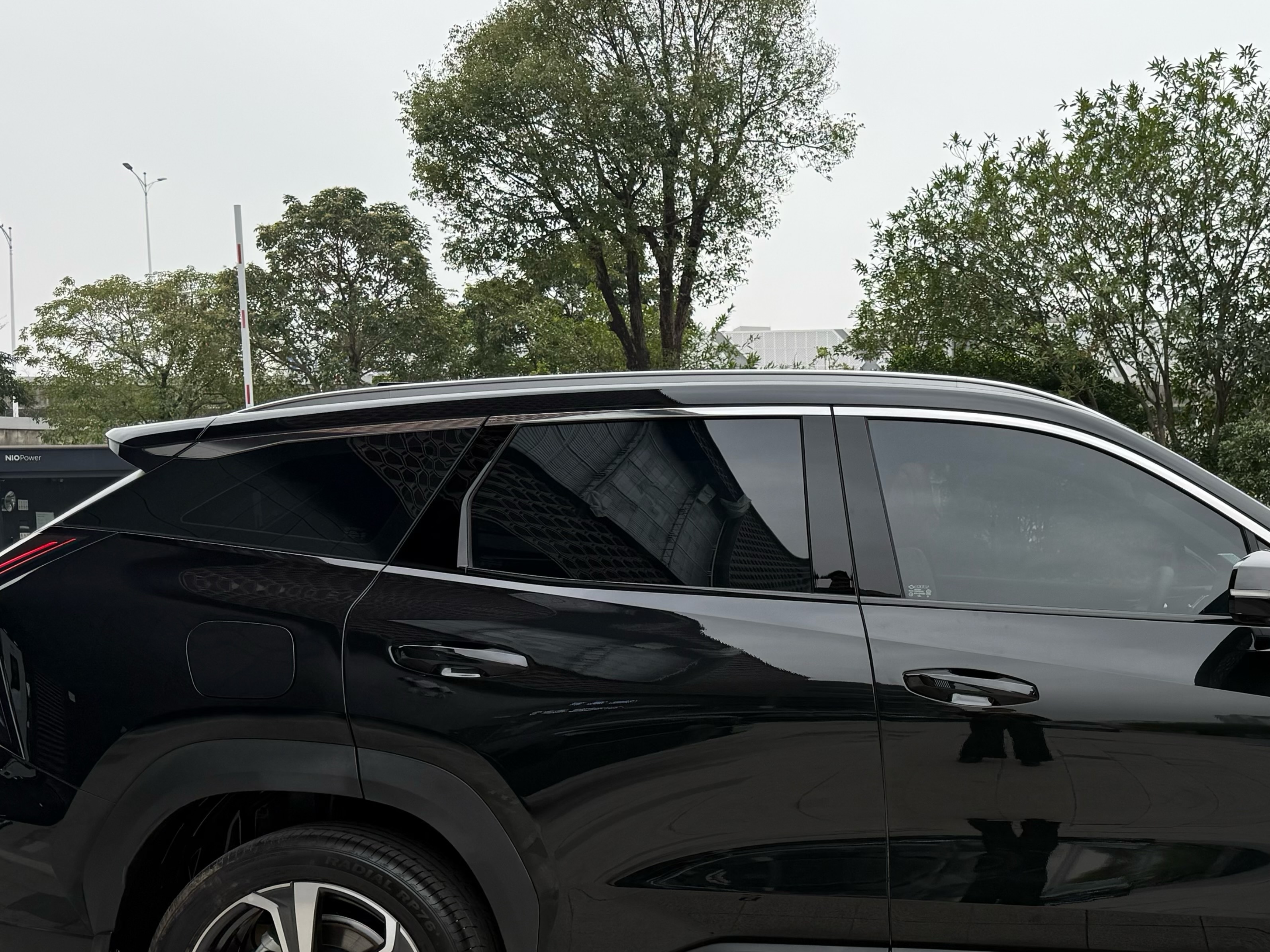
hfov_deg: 42.2
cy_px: 627
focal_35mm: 43
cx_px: 985
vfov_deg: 33.3
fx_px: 1578
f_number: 1.78
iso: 80
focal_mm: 6.76
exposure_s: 1/1493
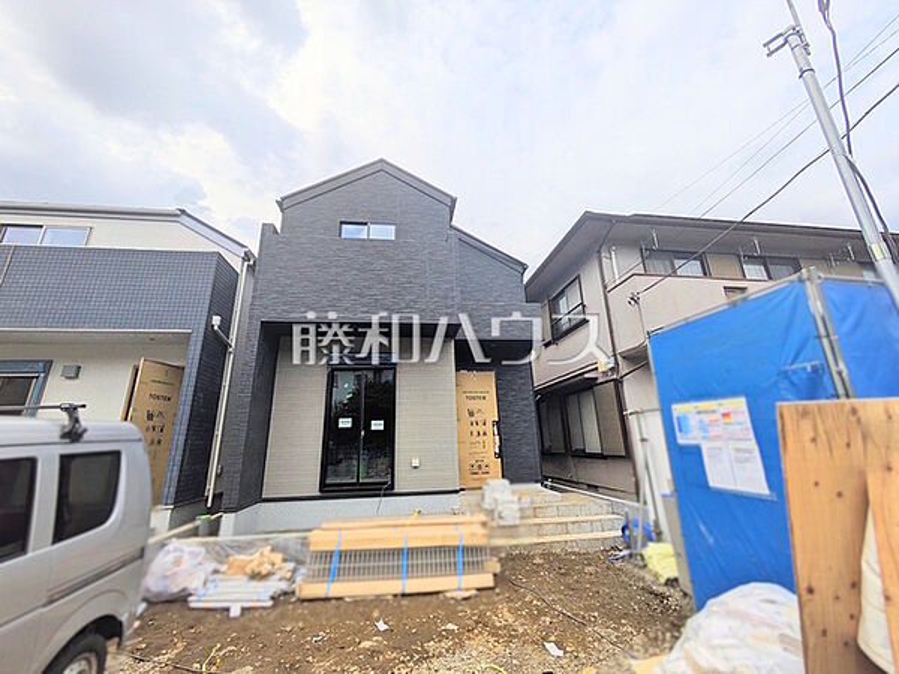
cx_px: 450
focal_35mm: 14
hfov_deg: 102.1
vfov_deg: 85.7
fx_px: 364
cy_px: 337
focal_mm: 1.83
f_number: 2.2
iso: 50
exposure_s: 1/802
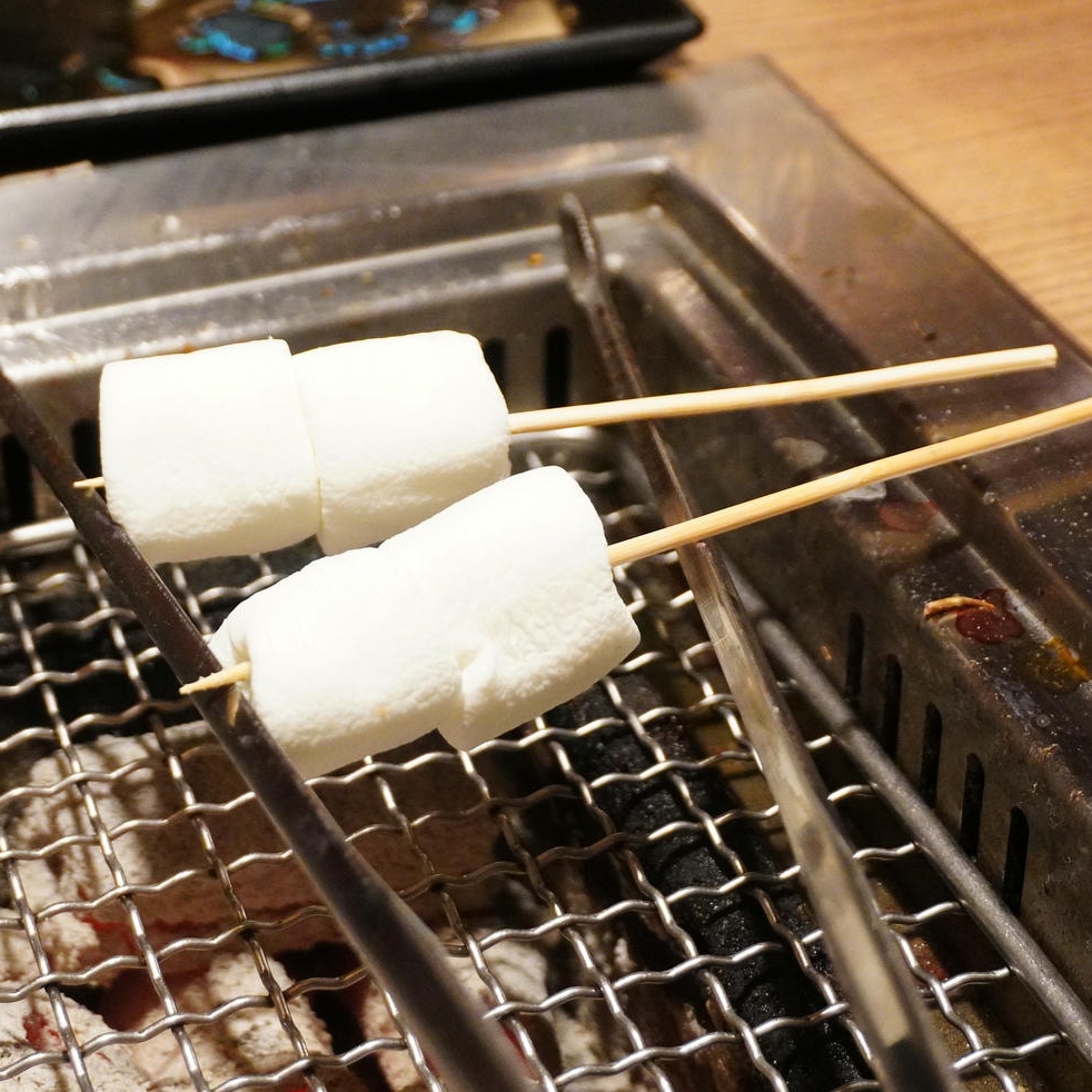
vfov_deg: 24.7
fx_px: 2498
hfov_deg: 24.6
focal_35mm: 70
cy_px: 553
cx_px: 439
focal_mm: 36
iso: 5000
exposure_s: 1/60
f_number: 5.6
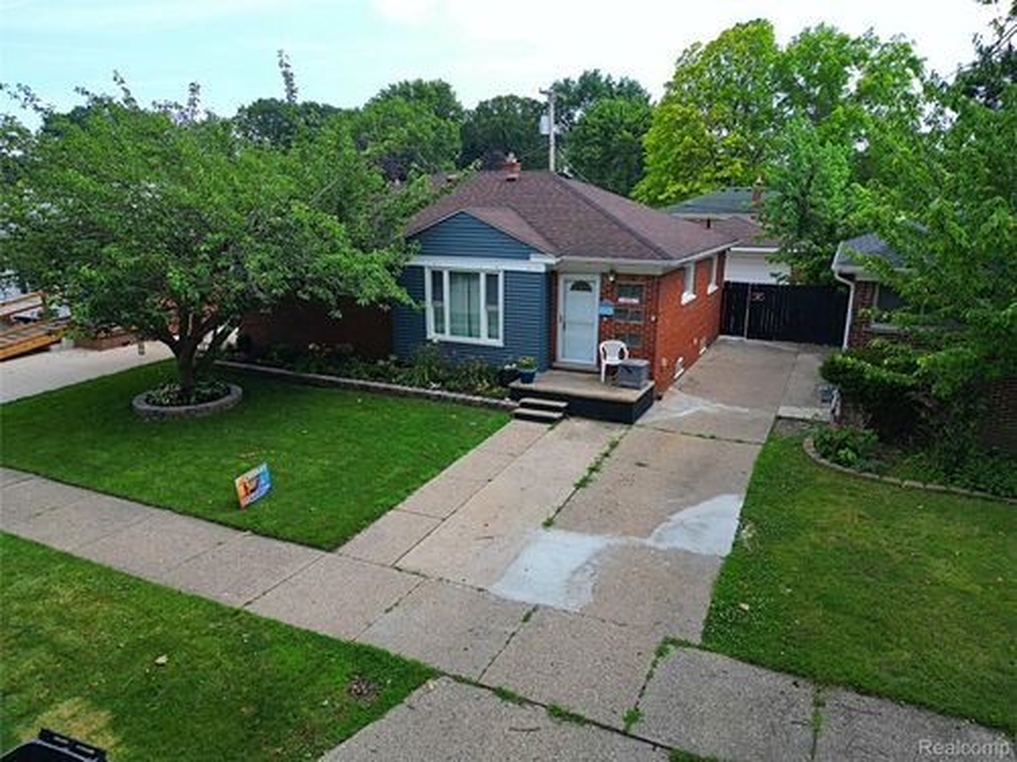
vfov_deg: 56.8
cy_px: 381
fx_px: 705
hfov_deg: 71.6
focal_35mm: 24
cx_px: 508
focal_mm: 6.7
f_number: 1.7
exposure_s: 1/1000
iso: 100
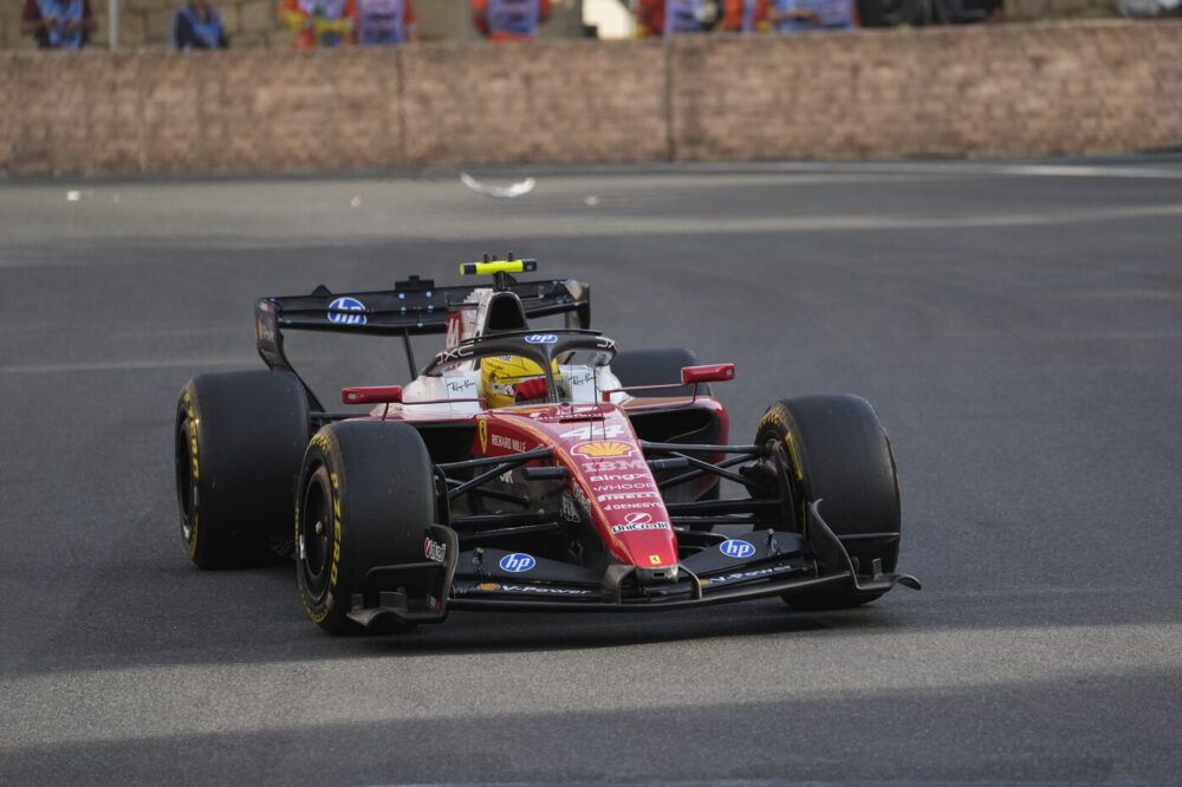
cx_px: 591
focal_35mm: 318
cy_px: 394
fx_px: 10437
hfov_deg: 6.5
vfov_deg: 4.3
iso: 1000
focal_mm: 318
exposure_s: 1/1600
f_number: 5.6
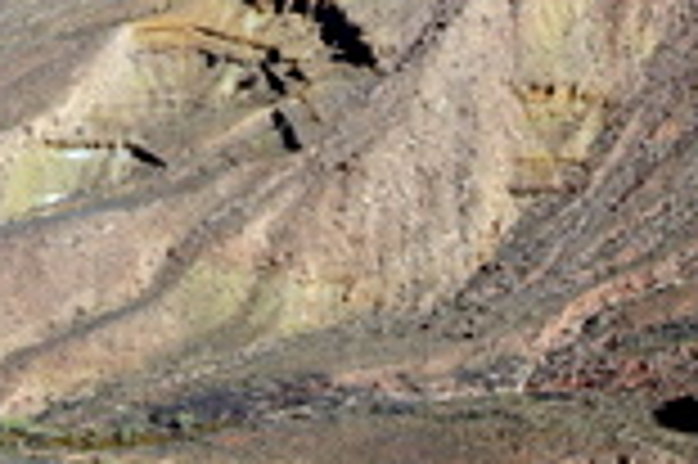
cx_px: -775
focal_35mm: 155
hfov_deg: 11.7
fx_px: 3002
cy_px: -230
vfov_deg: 8.6
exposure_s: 1/250
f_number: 11
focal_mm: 20
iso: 100
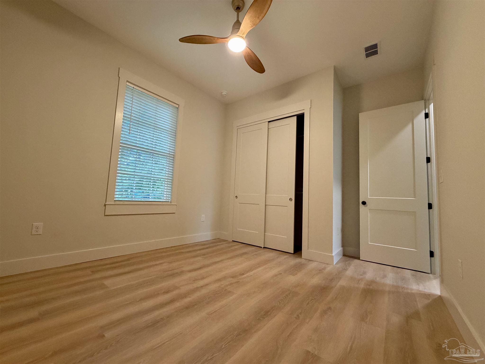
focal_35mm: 14
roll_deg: -2.5
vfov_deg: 85.7
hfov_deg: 102.1
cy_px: 182
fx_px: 196
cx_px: 242
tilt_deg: +4.7
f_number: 2.2
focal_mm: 2.22
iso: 320
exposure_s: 1/60
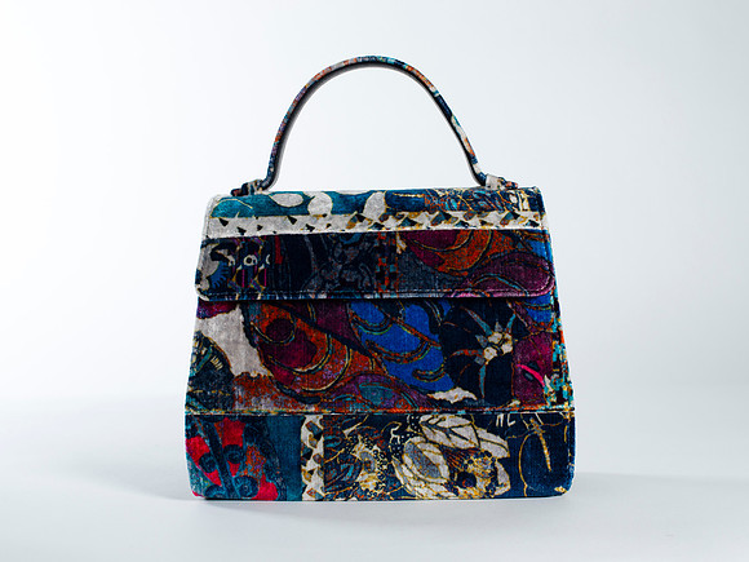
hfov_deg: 34.9
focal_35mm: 55
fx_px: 1191
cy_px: 281
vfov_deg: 26.5
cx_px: 374
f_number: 7.1
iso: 200
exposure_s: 1/200
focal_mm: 50
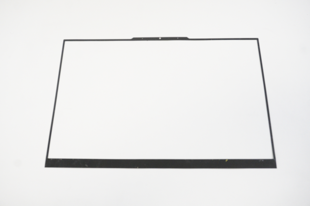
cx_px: 155
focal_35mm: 36
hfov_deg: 53.2
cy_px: 103
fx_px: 310
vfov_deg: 36.8
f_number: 6.3
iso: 4000
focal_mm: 24
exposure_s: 1/125
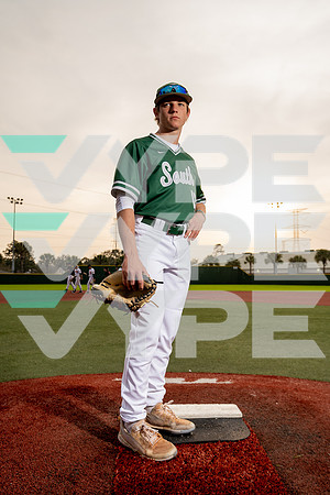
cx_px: 165
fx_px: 426
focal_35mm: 31
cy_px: 248
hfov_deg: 42.3
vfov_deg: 60.3
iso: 250
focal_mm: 31
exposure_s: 1/250
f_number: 5.6
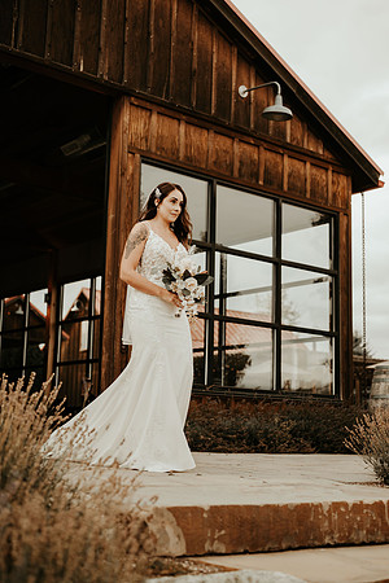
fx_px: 810
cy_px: 292
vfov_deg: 39.6
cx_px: 194
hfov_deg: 27.0
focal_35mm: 50
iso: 100
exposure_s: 1/500
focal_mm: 50
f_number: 2.8
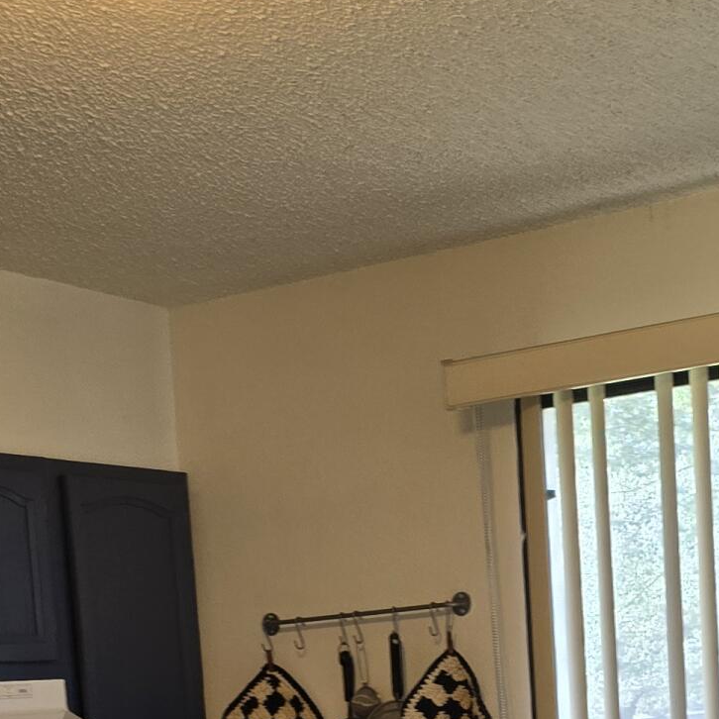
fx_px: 1974
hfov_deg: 20.6
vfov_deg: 19.5
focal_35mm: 84
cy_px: 847
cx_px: 417
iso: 100
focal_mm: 6.3
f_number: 1.7
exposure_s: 1/180
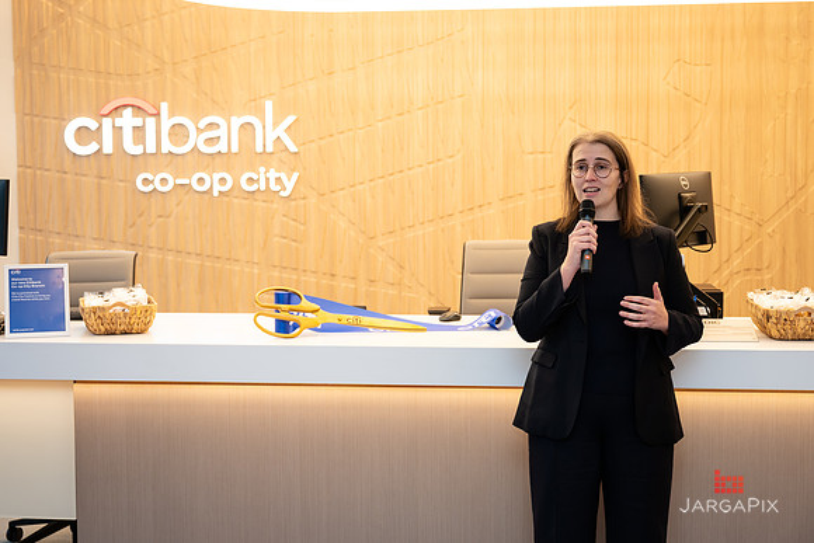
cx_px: 407
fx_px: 1126
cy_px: 257
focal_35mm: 50
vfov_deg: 27.1
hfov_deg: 39.8
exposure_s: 1/160
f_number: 3.2
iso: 400
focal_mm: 46
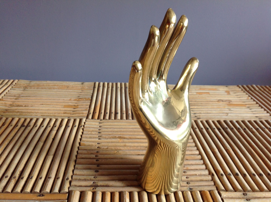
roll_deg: -2.6
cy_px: 101
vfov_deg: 40.6
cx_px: 136
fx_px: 274
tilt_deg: -22.7
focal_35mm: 35
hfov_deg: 52.7
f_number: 2.4
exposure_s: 1/15
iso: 80
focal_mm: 4.28
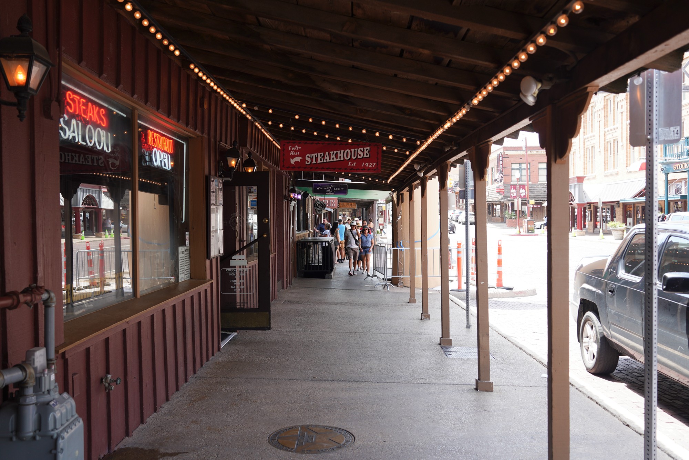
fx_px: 651
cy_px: 230
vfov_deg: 38.9
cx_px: 344
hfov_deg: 55.8
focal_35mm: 34
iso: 160
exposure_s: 1/100
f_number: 5
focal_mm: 34
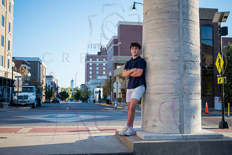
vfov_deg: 31.7
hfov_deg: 46.1
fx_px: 273
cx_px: 117
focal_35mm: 42
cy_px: 77
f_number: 4
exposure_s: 1/640
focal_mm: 40
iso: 250
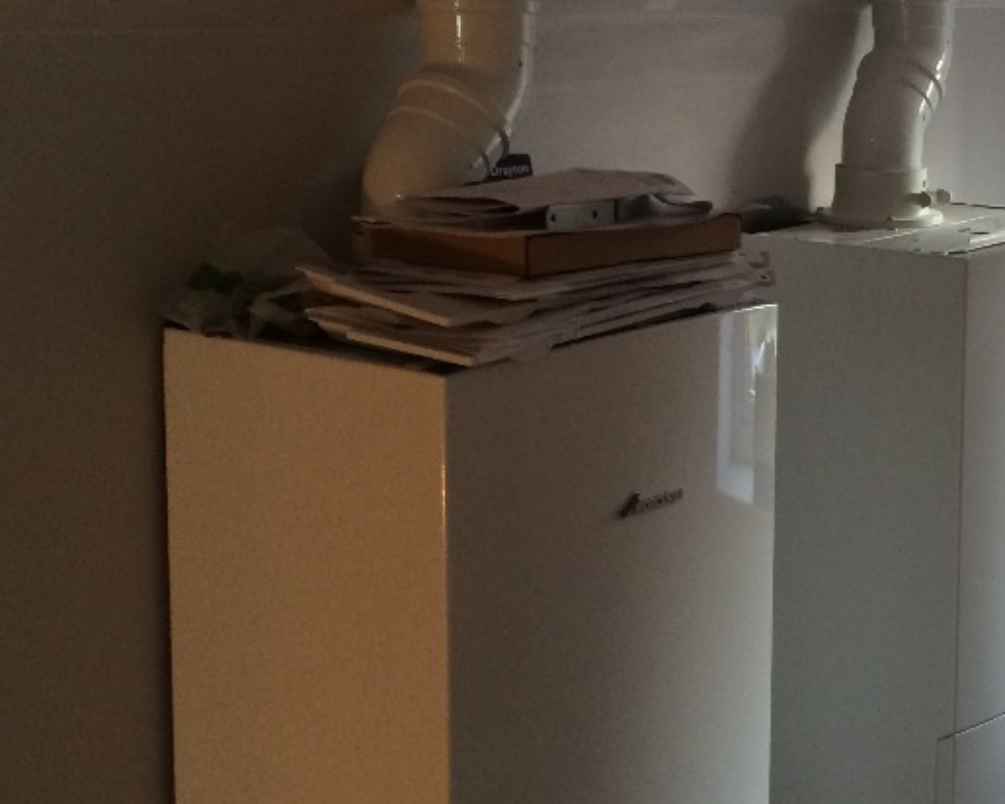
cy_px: 295
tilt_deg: -8.6
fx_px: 1963
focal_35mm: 66
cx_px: 810
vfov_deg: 23.1
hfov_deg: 28.1
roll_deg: +1.0
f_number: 2.2
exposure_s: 1/30
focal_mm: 4.15
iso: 64
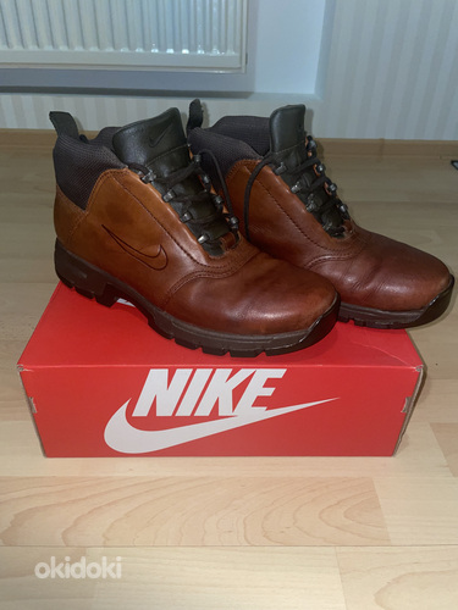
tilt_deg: -34.4
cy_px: 305
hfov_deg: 53.1
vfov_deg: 67.3
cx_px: 229
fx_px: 459
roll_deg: -2.0
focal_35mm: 26
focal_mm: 4.2
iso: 125
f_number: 1.6
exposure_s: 1/17
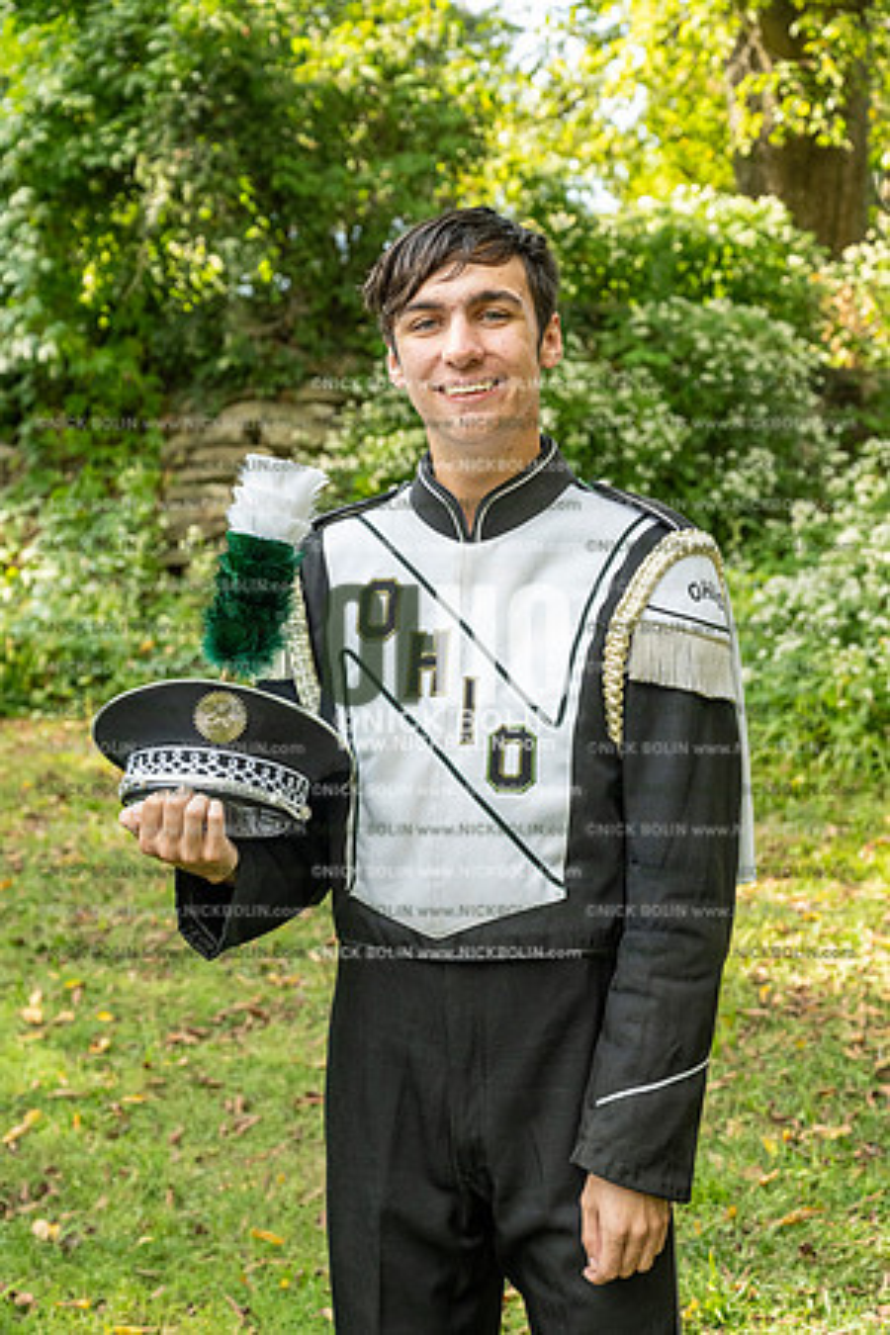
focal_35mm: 60
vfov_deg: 33.4
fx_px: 2225
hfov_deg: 22.6
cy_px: 668
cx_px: 445
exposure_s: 1/640
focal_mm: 60
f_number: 5.6
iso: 1000
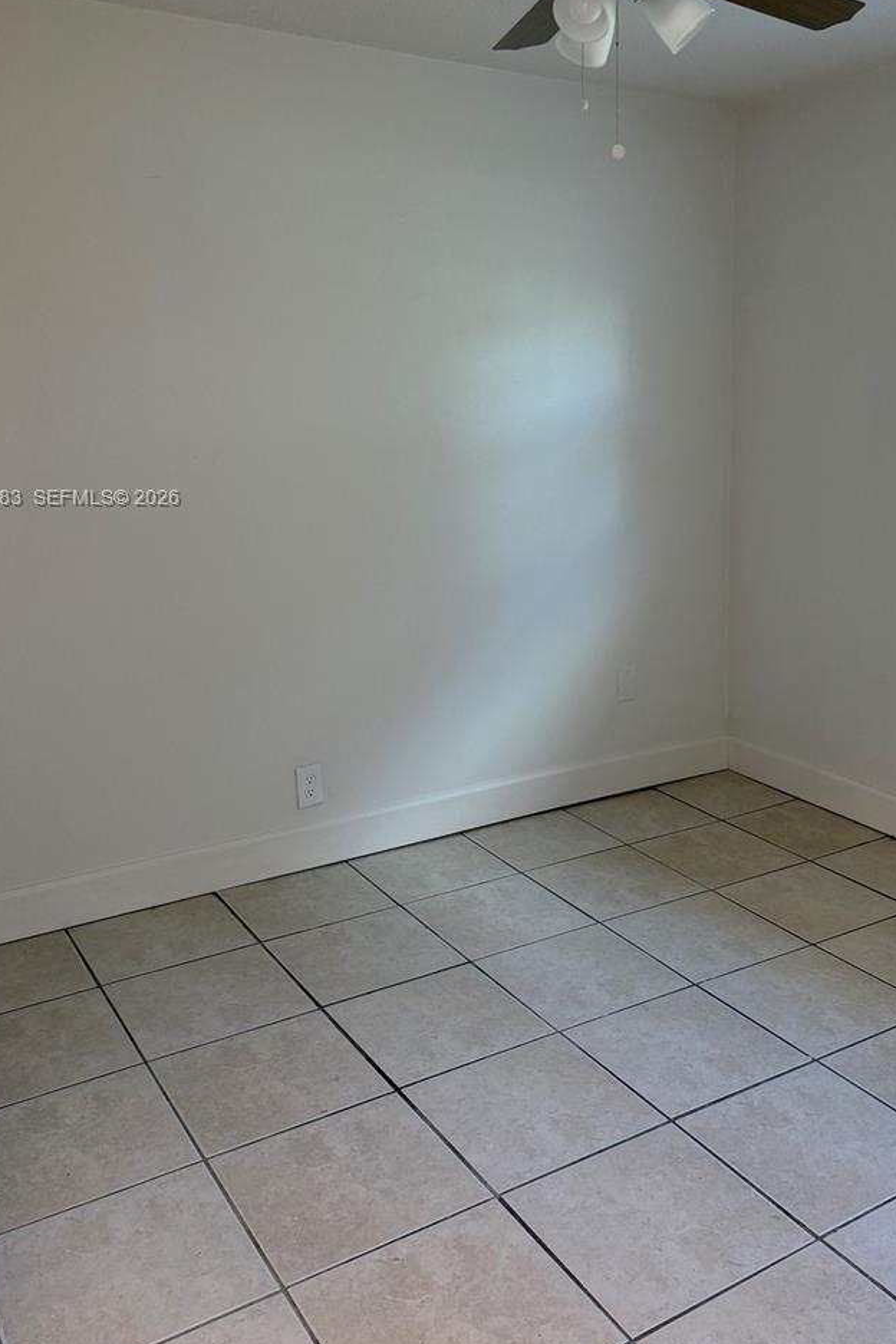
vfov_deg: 58.0
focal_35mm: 32
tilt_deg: -6.0
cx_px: 560
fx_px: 1195
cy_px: 500
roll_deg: +0.7
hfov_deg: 40.8
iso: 250
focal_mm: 6.76
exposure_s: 1/60
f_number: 1.78
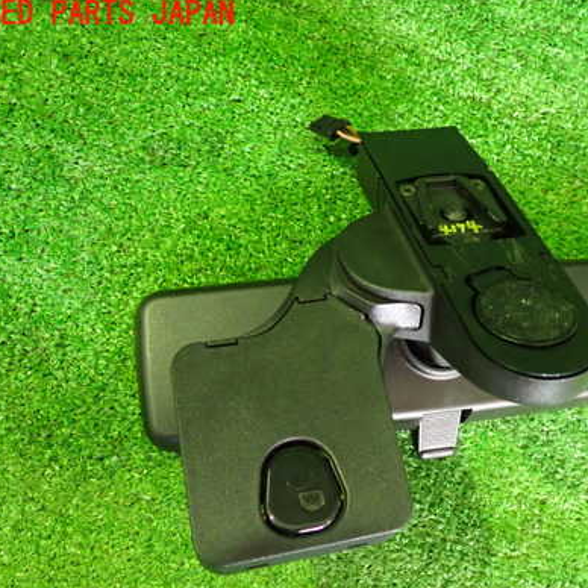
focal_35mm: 41
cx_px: 414
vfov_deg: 40.8
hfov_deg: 40.2
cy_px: 336
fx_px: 788
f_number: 2.3
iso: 1000
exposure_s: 1/30
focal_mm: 5.4
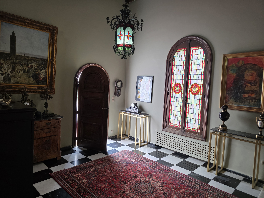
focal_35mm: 23
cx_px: 132
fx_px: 175
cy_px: 99
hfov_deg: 73.9
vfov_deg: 58.9
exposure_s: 1/100
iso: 320
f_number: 1.7
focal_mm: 6.3
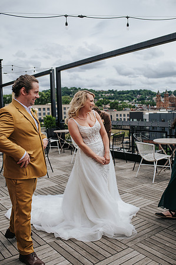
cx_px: 88
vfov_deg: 54.5
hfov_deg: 37.8
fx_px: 257
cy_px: 132
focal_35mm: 35
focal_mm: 35
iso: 100
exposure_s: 1/1250
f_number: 3.5
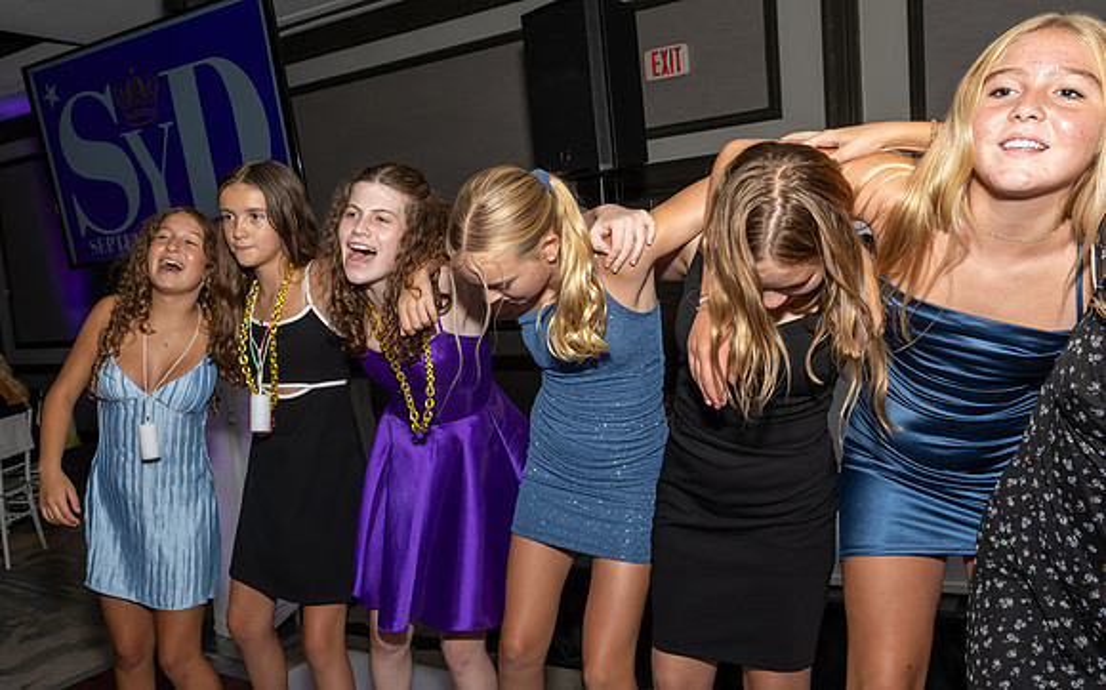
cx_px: 486
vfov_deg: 43.7
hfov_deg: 65.3
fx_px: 860
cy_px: 357
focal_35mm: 29
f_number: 8
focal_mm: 17
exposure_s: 1/250
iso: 1000
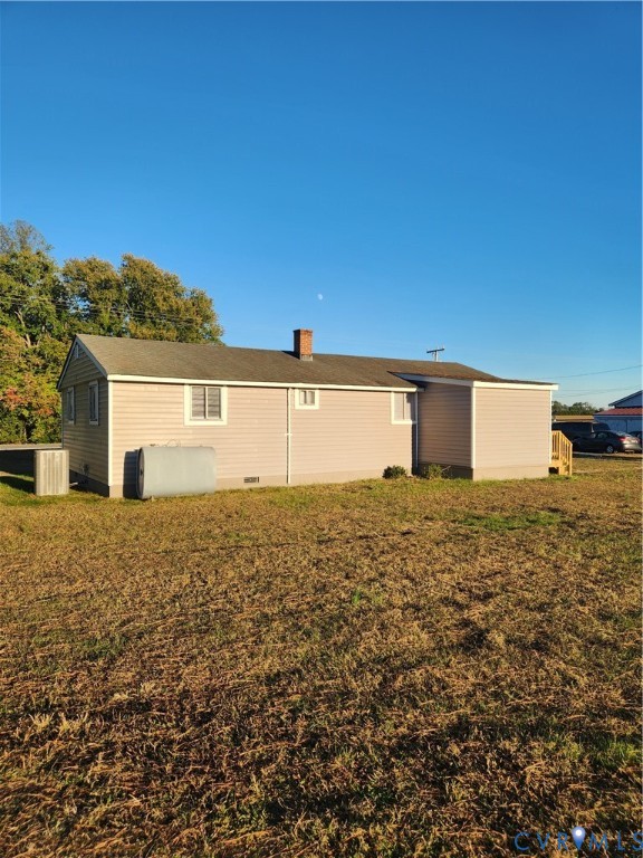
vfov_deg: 73.9
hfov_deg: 58.9
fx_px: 570
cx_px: 322
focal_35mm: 23
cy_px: 429
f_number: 1.8
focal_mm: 5.4
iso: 20
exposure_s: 1/1076
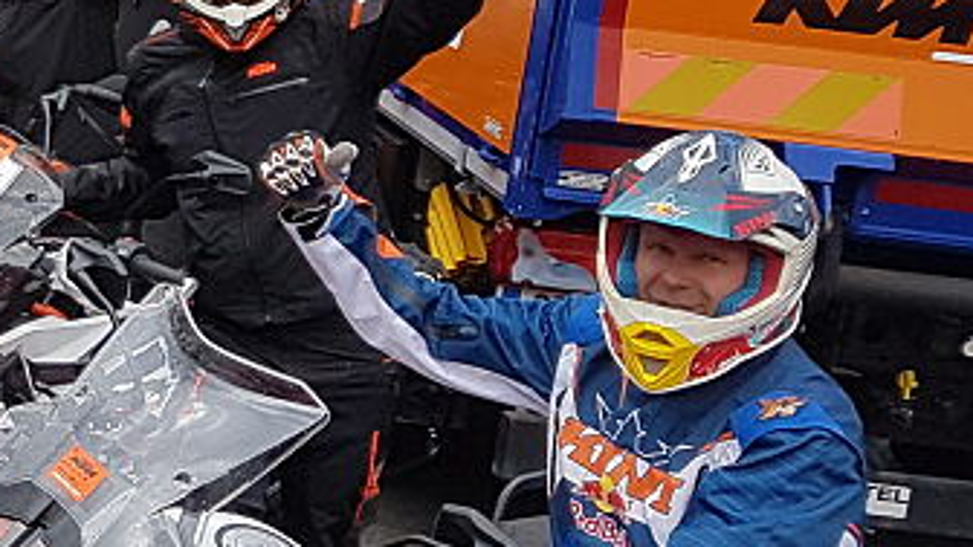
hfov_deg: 17.8
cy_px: -132
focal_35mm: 102
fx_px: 2632
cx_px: -649
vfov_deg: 11.6
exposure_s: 1/1336
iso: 40
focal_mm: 4.2
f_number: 1.7
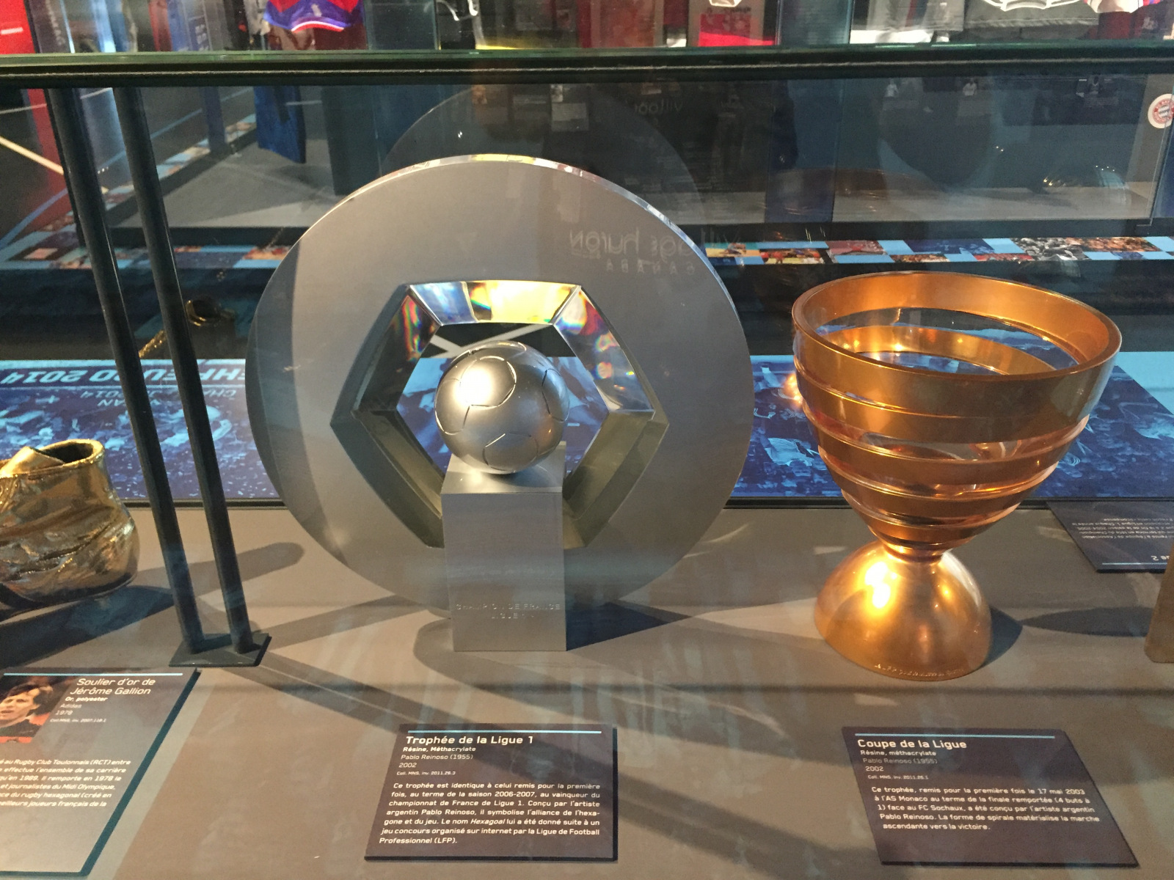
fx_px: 984
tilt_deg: -26.3
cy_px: 440
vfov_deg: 48.2
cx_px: 587
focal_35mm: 29
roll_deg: +0.4
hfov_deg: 61.7
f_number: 2.2
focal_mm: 4.15
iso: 250
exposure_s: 1/17
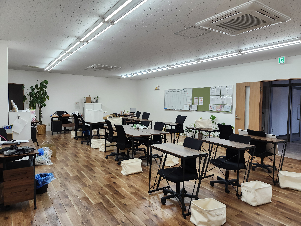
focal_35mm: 23
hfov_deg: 73.9
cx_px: 150
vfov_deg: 58.9
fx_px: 200
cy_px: 113
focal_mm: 5.54
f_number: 1.8
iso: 160
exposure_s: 1/180
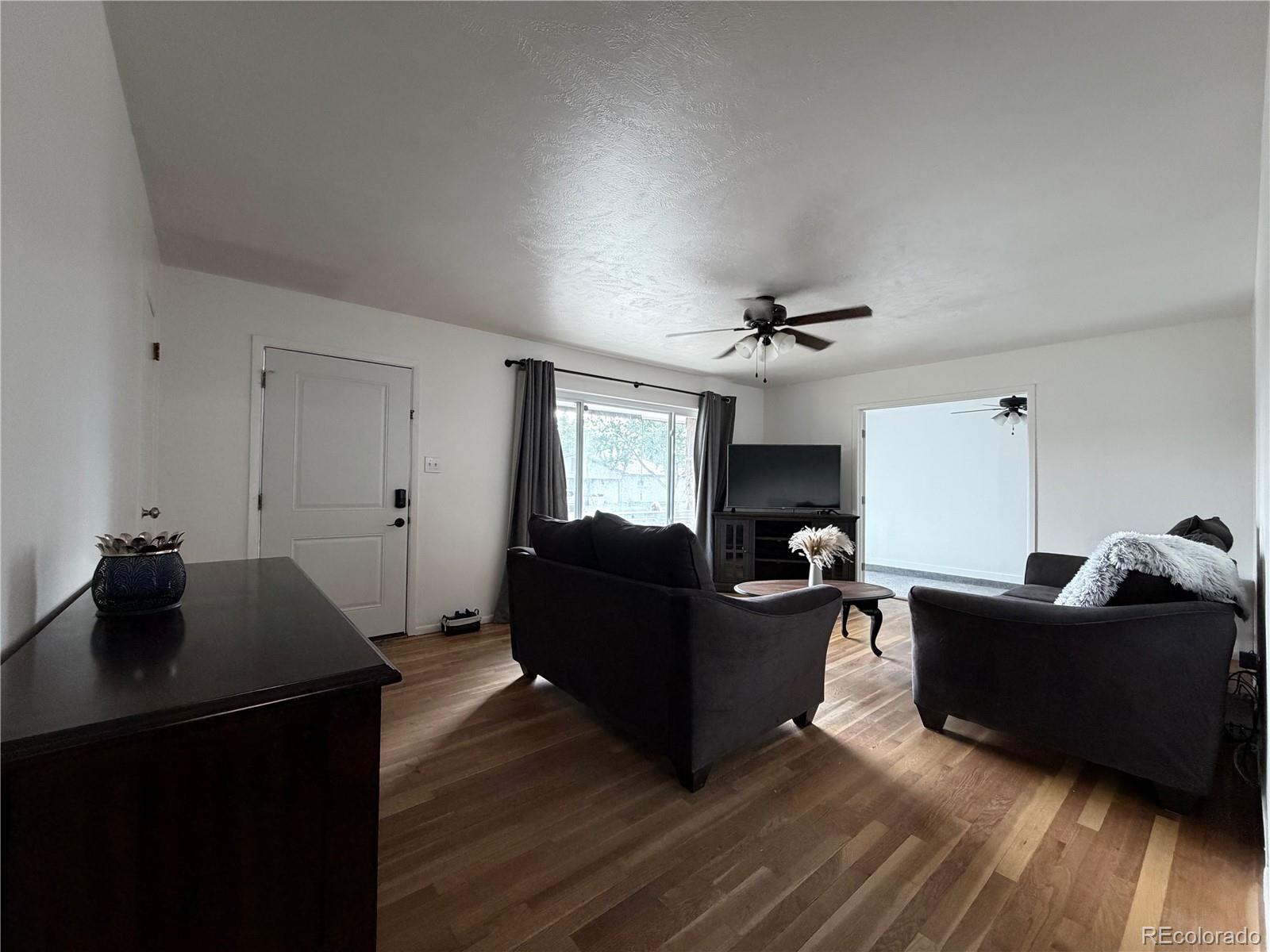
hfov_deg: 102.1
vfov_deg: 85.7
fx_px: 514
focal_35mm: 14
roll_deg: -0.9
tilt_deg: +0.2
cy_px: 476
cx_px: 635
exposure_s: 1/60
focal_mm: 2.22
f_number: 2.2
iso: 320
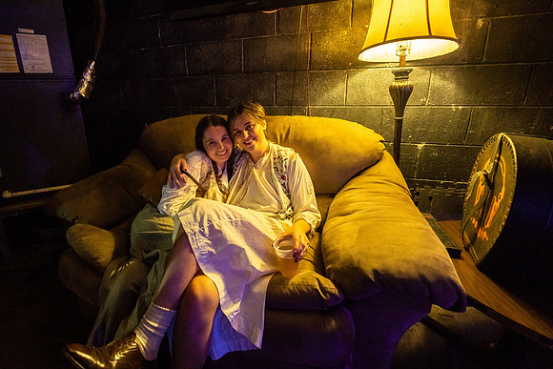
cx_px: 239
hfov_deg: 96.5
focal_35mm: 16
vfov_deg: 73.8
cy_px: 159
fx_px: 244
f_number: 2.8
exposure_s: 1/250
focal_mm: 14
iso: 3200
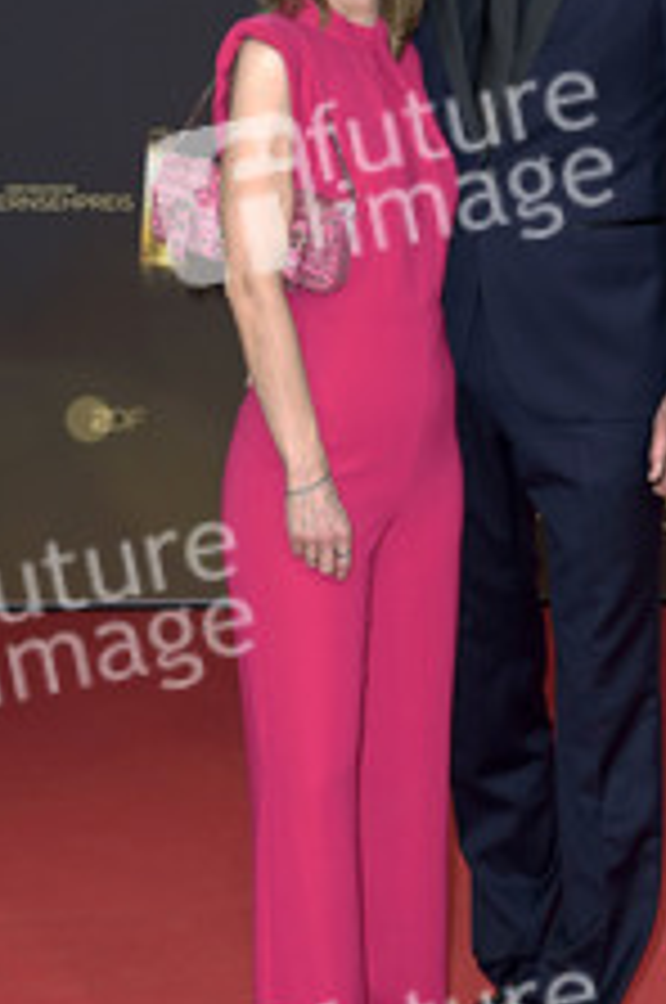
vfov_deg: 16.8
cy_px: 405
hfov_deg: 11.2
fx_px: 3396
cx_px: 513
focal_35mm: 122
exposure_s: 1/250
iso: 800
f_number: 6.3
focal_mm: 68
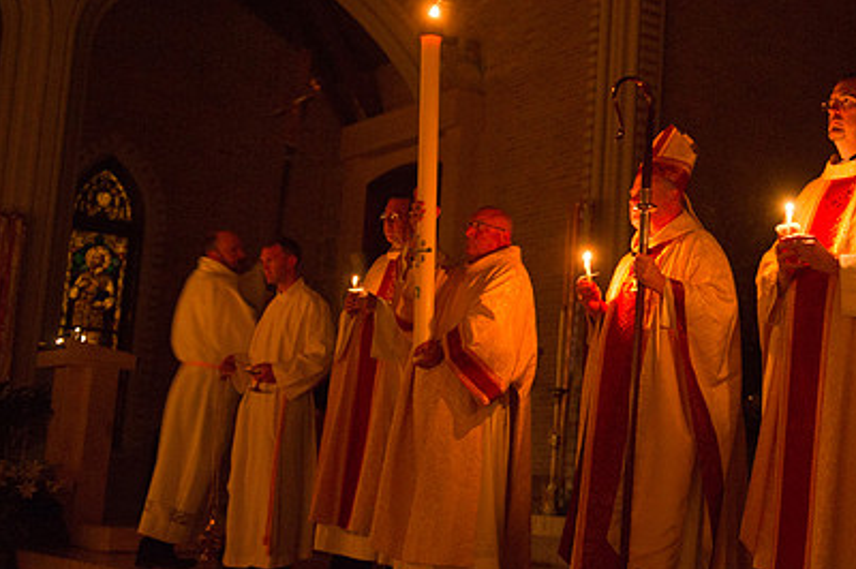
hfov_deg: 34.0
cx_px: 618
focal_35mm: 58
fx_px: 1378
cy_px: 257
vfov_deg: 23.3
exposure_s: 1/20
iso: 3200
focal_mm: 40
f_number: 2.8
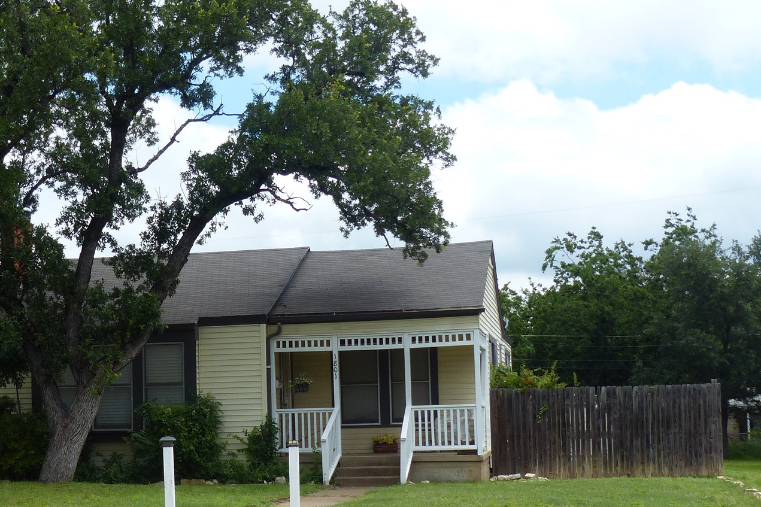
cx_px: 200
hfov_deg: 31.9
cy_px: 362
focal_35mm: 62
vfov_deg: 21.8
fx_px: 1310
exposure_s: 1/800
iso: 100
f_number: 4
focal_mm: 6.6
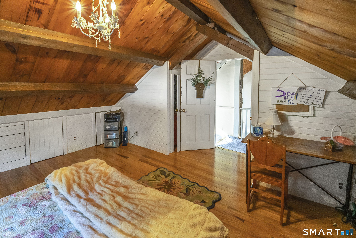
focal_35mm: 14
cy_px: 119
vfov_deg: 81.3
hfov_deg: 104.2
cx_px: 178
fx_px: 139
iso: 1600
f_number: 5.6
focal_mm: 14
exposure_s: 1/30
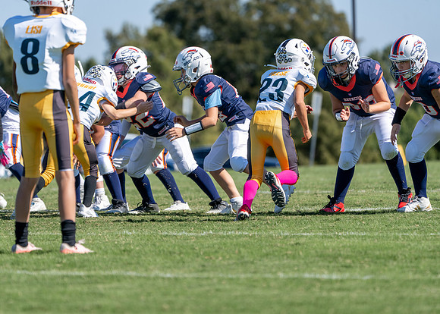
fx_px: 4143
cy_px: 167
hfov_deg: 6.1
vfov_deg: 4.3
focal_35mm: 332
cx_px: 189
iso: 200
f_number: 5.6
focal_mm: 297
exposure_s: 1/1250
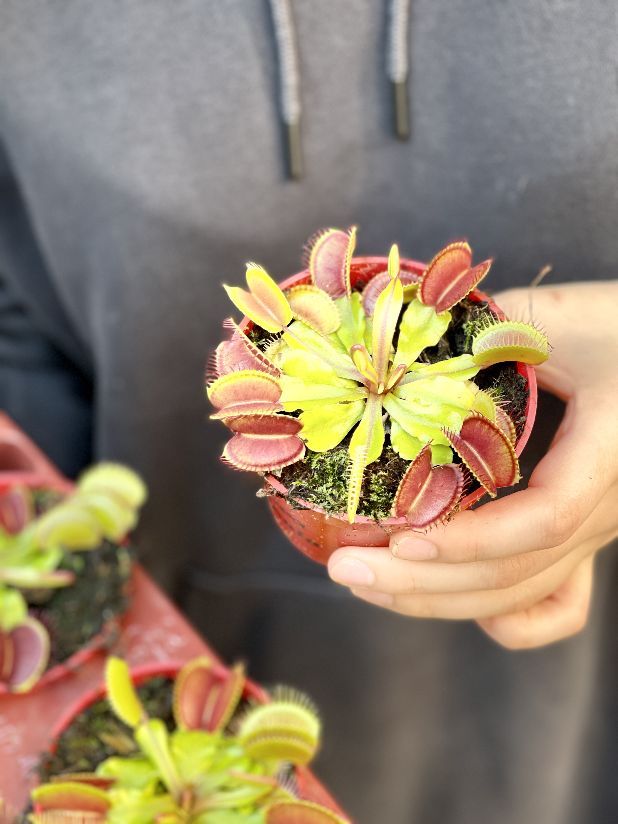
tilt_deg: -40.6
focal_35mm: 64
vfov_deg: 30.3
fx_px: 1523
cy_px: 412
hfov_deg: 22.9
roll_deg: +1.6
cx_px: 309
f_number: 2.2
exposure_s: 1/121
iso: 100
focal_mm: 7.5
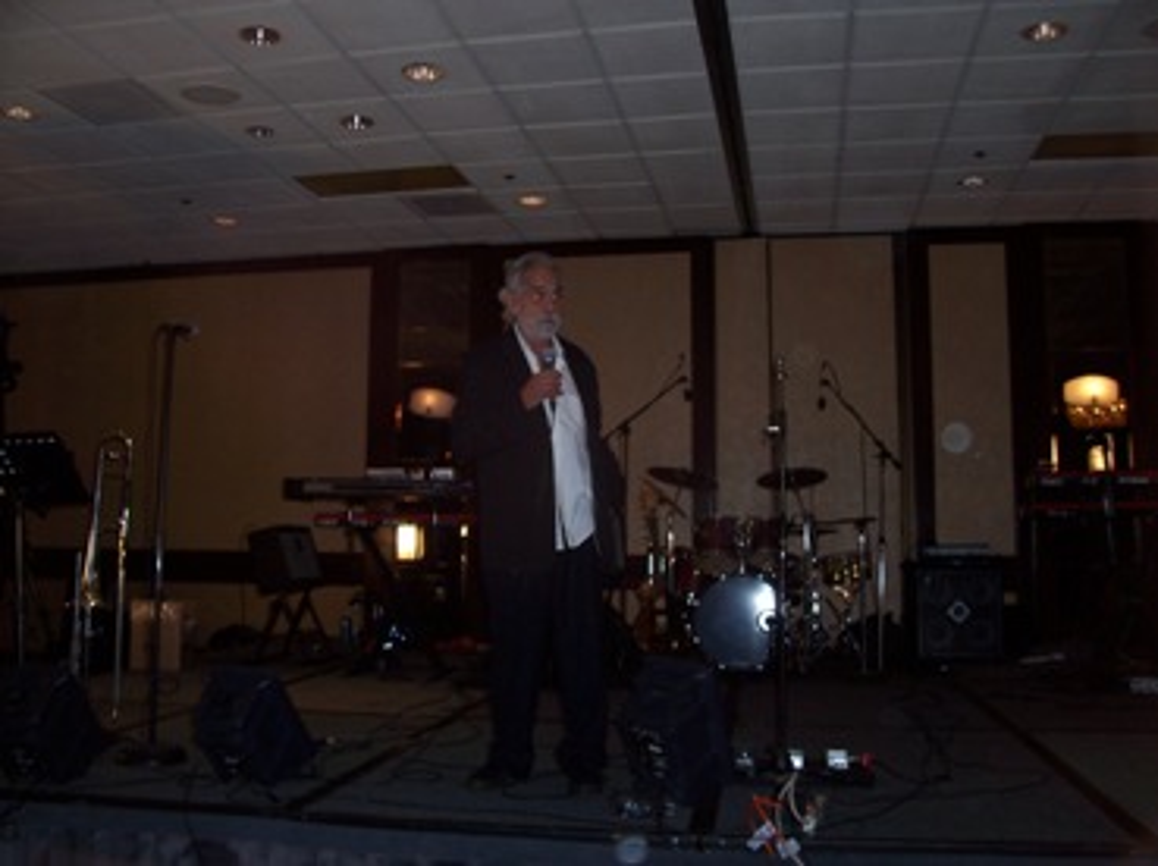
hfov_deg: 54.0
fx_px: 1136
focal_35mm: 34
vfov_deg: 41.7
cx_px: 579
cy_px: 433
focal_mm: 5.6
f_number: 2.7
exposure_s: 1/60
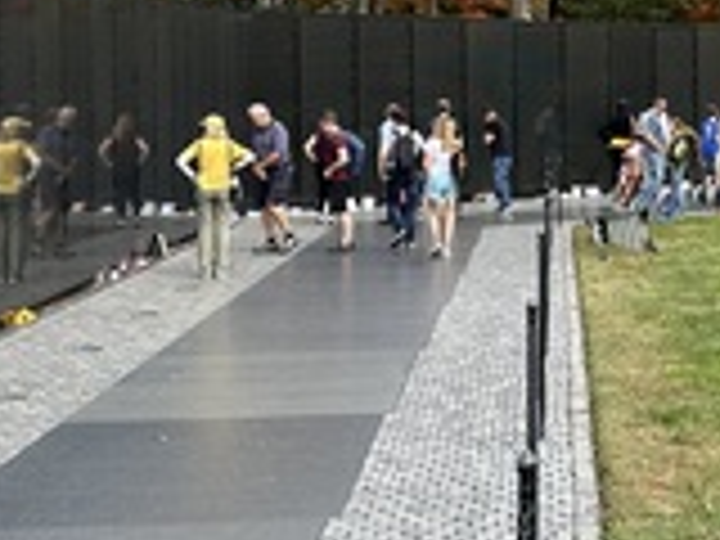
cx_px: 630
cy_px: 90
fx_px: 1747
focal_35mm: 84
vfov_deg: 17.4
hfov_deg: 22.8
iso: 80
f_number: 1.78
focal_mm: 6.86
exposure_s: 1/2252
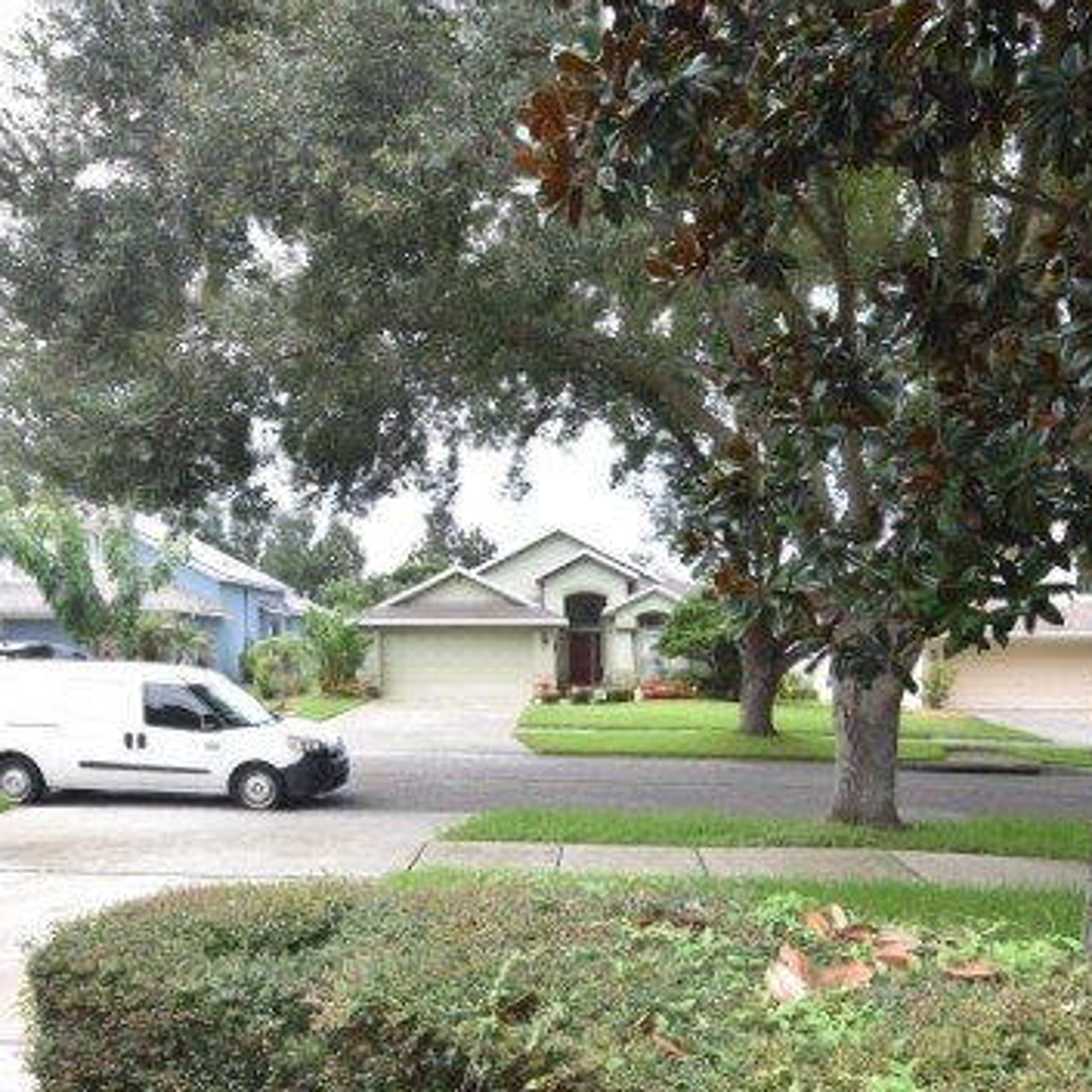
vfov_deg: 59.6
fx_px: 928
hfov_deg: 60.9
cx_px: 563
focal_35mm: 26
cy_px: 721
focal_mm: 10
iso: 400
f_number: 6.7
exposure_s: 1/180
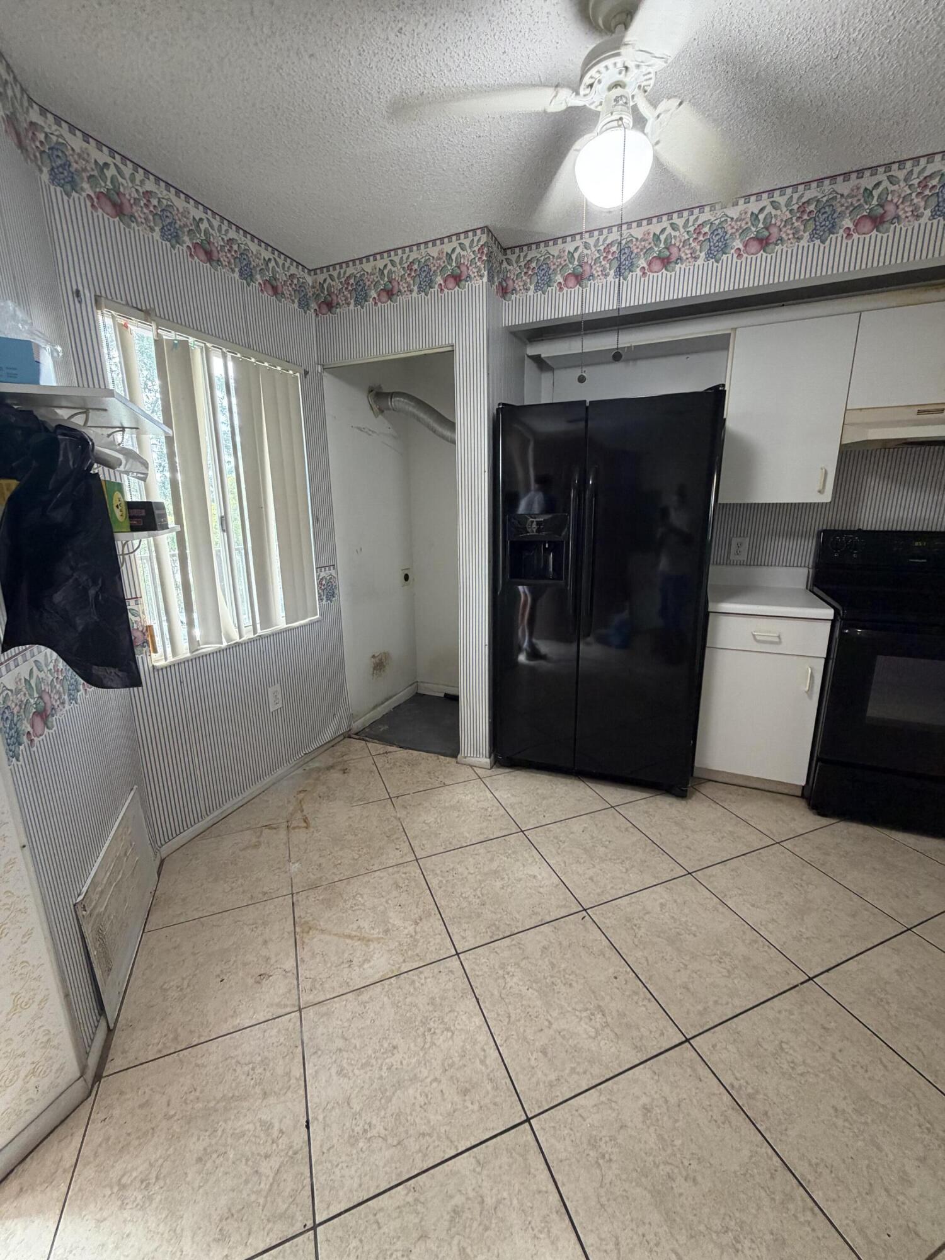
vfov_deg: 102.1
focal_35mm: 14
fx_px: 510
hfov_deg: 85.7
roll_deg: +0.6
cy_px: 630
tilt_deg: -12.6
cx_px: 472
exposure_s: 1/60
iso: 250
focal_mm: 2.22
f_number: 2.2
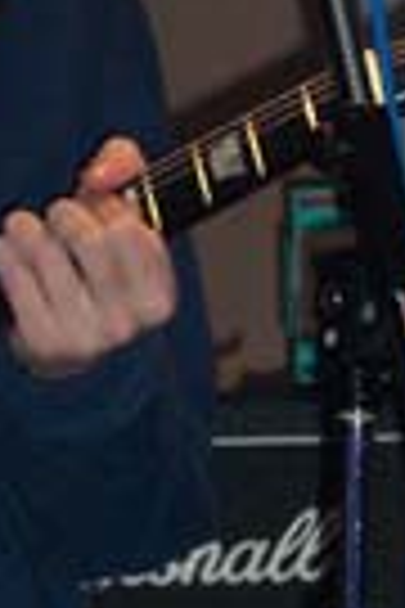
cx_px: -238
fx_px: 5990
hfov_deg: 3.9
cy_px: 473
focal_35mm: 355
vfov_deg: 5.8
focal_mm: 18.7
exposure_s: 1/60
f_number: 4
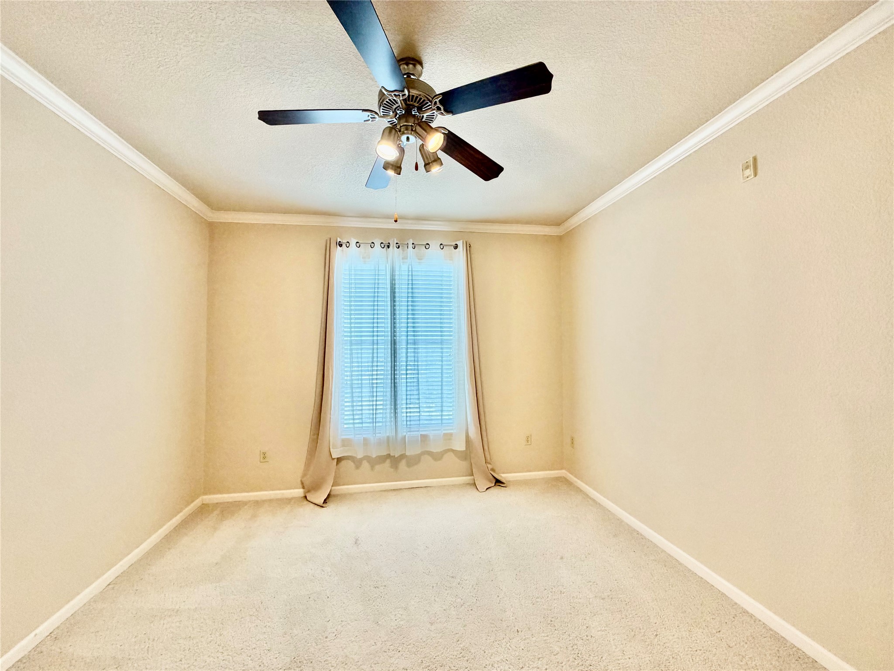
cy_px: 336
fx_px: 362
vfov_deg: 85.7
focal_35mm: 14
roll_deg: +0.1
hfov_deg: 102.1
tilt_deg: +1.8
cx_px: 447
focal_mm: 2.22
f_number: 2.2
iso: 200
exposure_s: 1/60
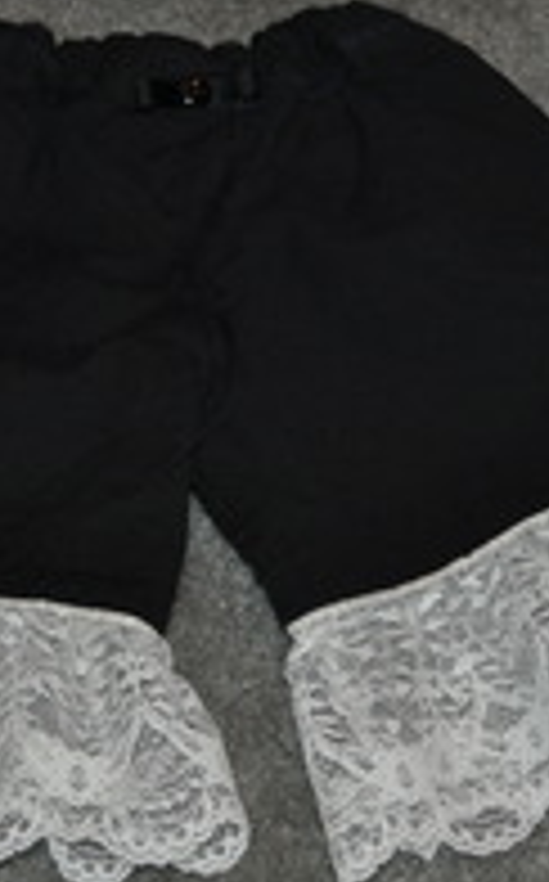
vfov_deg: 23.3
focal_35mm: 89
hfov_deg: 14.6
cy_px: 344
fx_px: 2137
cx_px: 304
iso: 800
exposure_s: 1/60
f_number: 4
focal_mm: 24
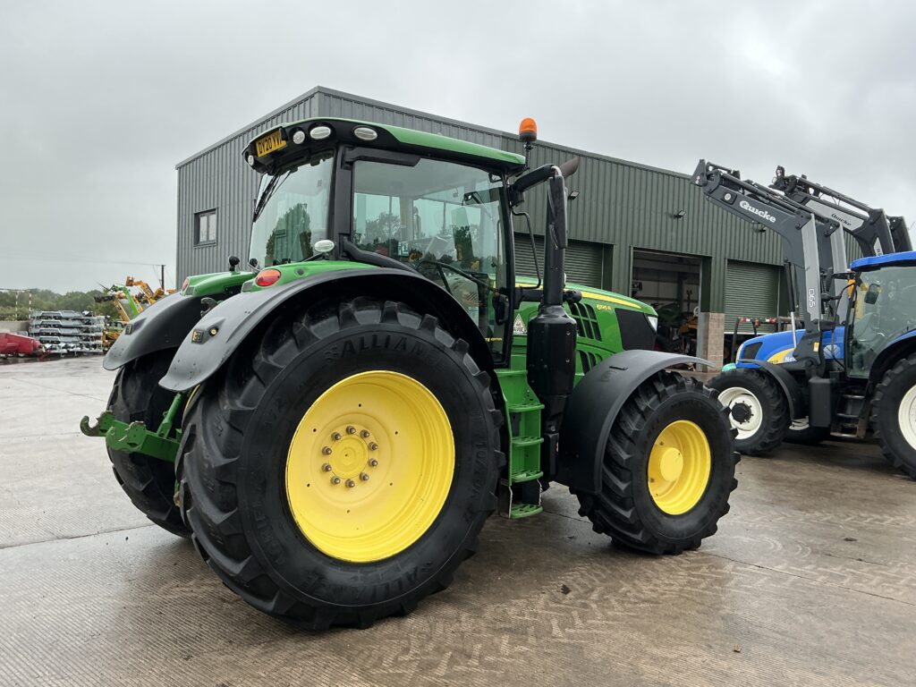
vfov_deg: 49.7
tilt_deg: -0.2
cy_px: 344
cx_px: 458
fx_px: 741
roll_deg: -2.5
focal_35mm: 28
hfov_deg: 63.4
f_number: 1.8
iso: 25
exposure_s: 1/792
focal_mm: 3
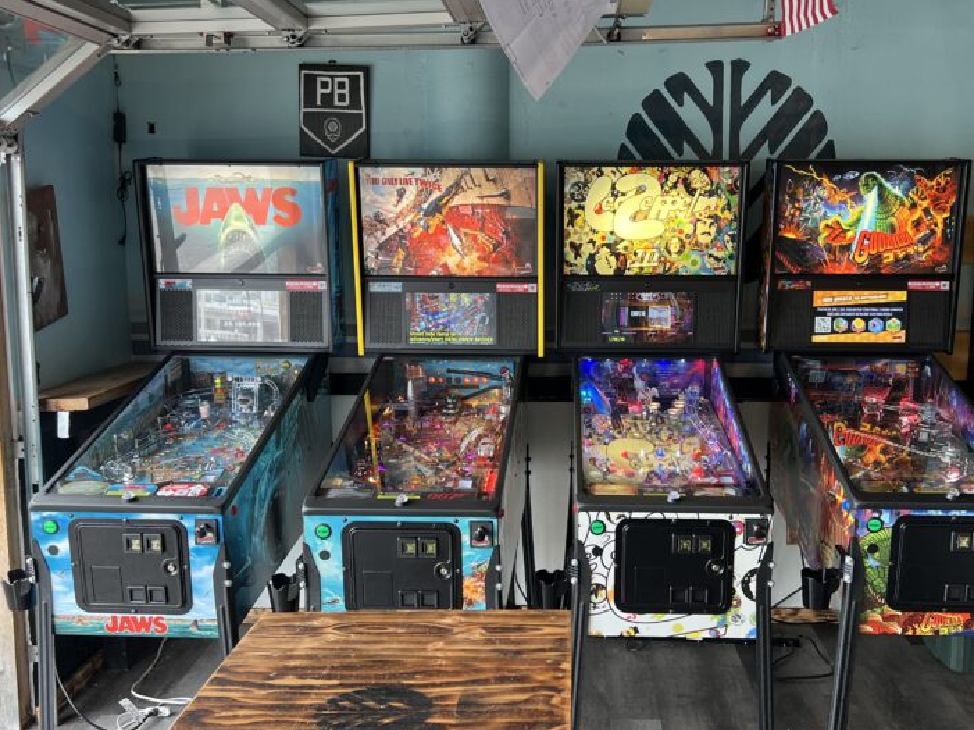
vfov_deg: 37.7
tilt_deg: -10.7
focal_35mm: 38
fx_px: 1069
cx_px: 542
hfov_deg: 48.9
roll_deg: -0.7
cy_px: 380
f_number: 1.5
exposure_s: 1/120
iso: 80
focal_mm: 5.7
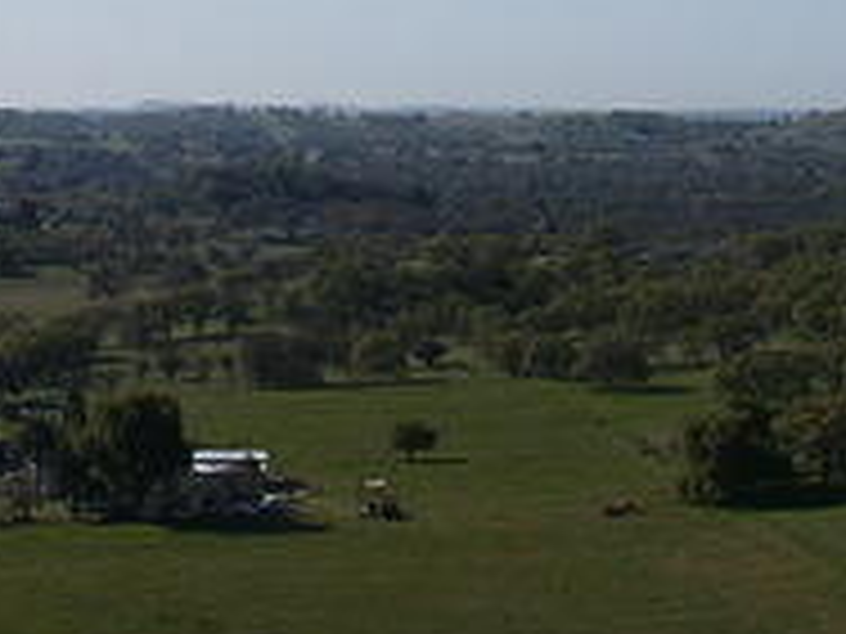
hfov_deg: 16.4
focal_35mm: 119
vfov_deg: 12.4
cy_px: 54
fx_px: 2908
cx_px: 108
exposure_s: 1/500
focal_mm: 7.18
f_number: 6.7
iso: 64
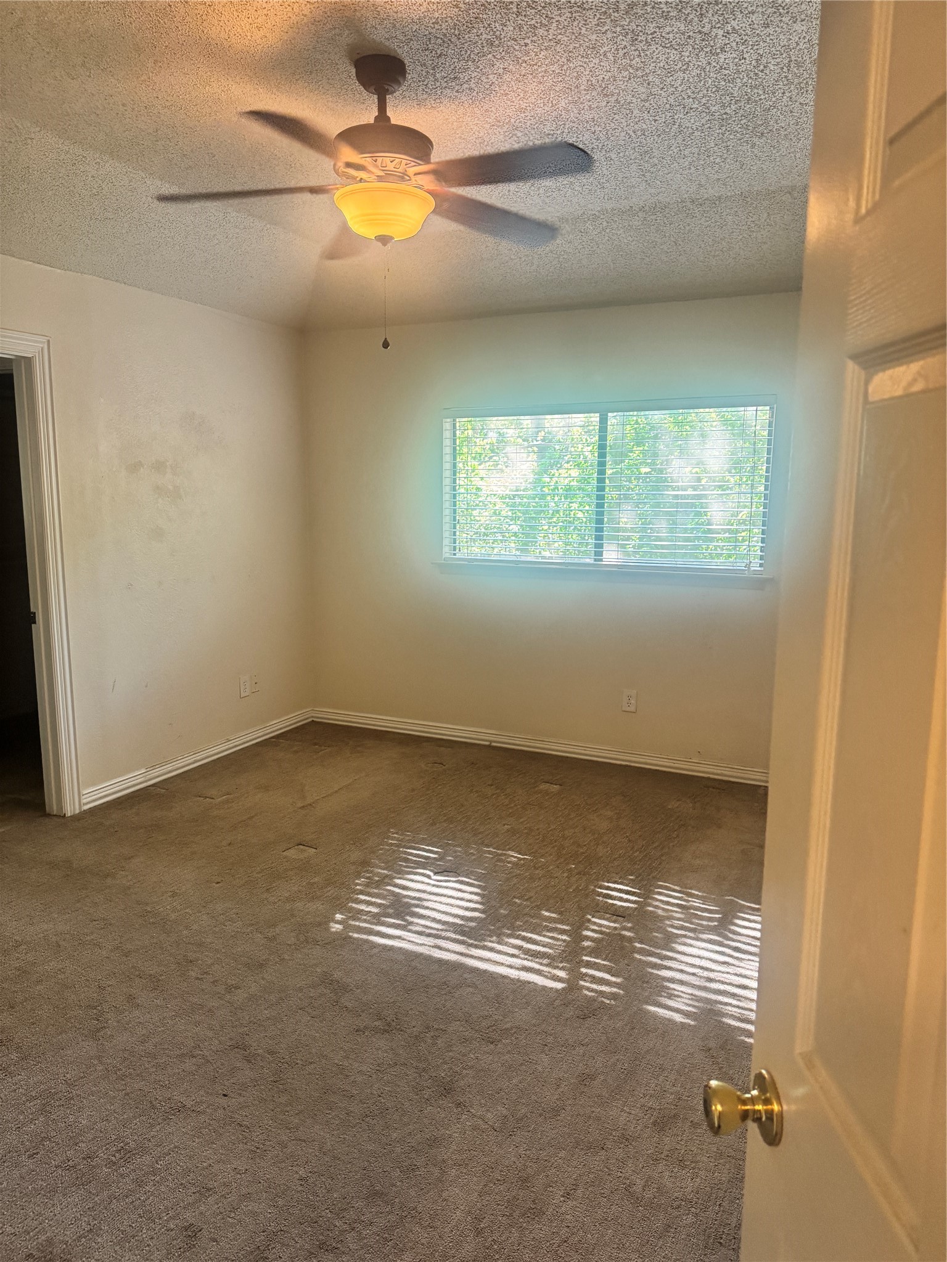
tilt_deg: -10.0
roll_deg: -0.3
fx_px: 875
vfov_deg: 71.6
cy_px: 631
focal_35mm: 24
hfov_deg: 56.8
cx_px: 474
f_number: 1.78
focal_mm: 6.76
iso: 320
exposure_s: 1/60
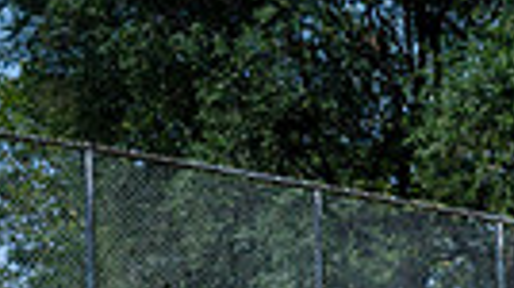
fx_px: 2164
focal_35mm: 159
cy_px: 603
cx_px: 794
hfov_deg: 12.8
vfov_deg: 7.3
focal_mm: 35
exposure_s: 1/1000
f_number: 5
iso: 160
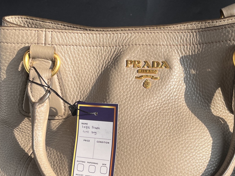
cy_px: 143
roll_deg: -1.8
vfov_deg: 29.0
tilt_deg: -31.5
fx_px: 333
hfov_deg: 38.4
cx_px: 160
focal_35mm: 49
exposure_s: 1/696
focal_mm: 5.1
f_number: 1.6
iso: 50
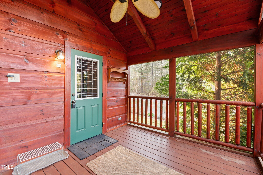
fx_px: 109
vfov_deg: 77.2
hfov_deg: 100.4
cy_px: 88
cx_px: 132
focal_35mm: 15
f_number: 7.1
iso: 400
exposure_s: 1/2.5
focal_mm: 15
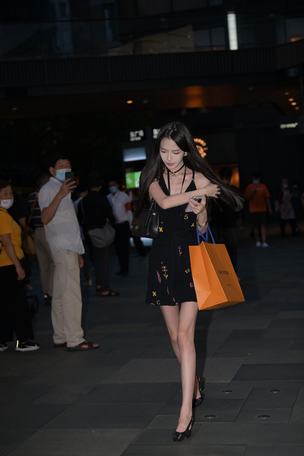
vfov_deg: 28.8
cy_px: 228
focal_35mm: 70
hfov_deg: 19.5
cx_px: 152
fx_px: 886
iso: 200
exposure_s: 1/200
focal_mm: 70
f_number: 4
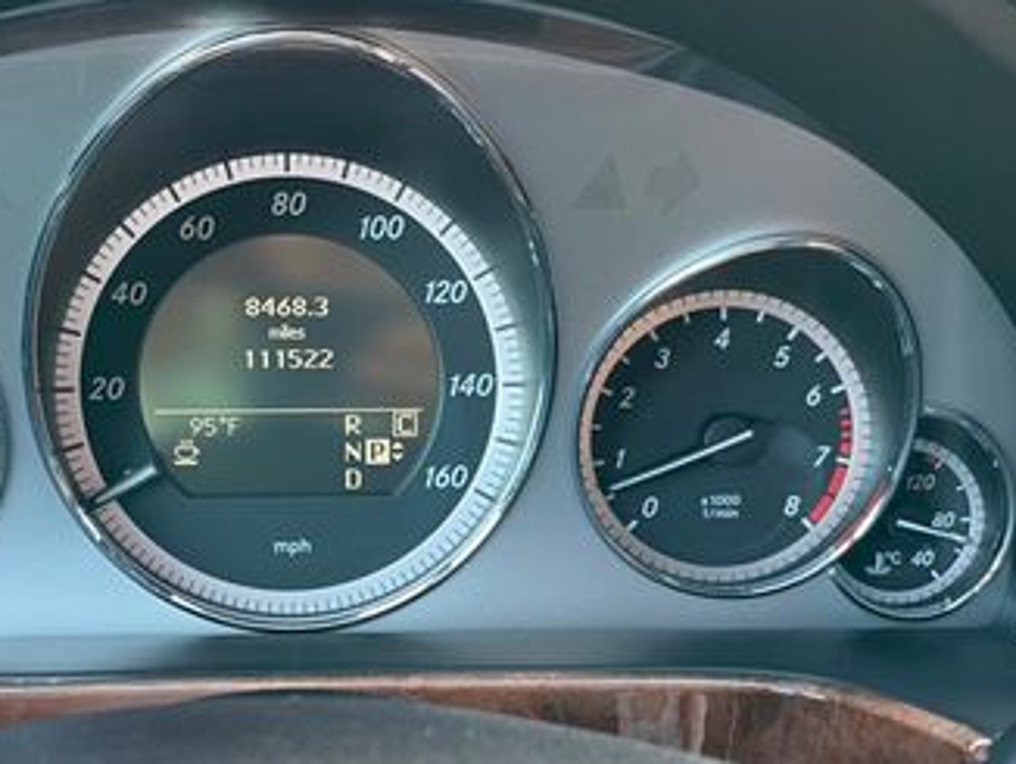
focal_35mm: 51
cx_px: 330
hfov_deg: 37.0
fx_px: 1498
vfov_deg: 28.5
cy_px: 471
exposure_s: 1/85
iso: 125
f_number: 1.6
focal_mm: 4.2
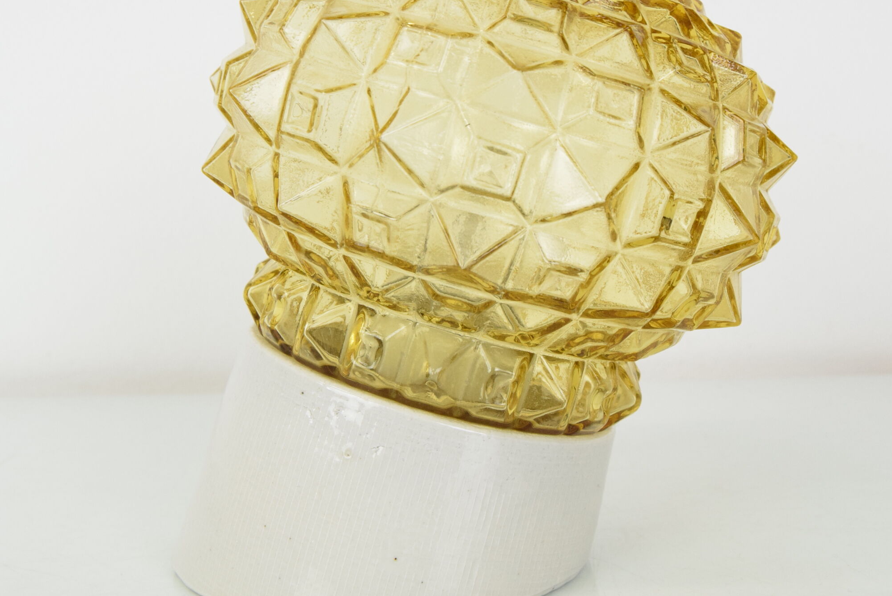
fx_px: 1339
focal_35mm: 54
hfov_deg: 36.8
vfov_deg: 25.0
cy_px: 232
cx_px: 439
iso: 1600
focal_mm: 24
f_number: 8
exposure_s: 1/250
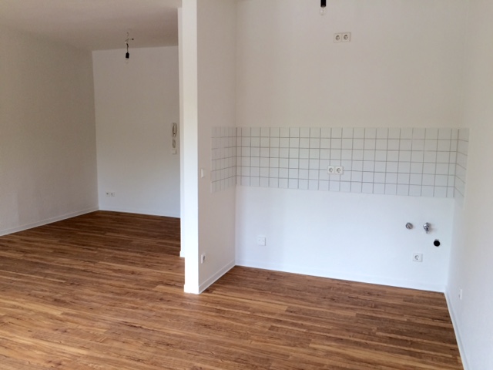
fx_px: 413
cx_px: 246
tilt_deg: -7.2
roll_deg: +0.4
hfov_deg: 61.7
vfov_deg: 48.2
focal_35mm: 29
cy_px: 185
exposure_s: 1/33
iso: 32
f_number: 2.2
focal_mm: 4.15
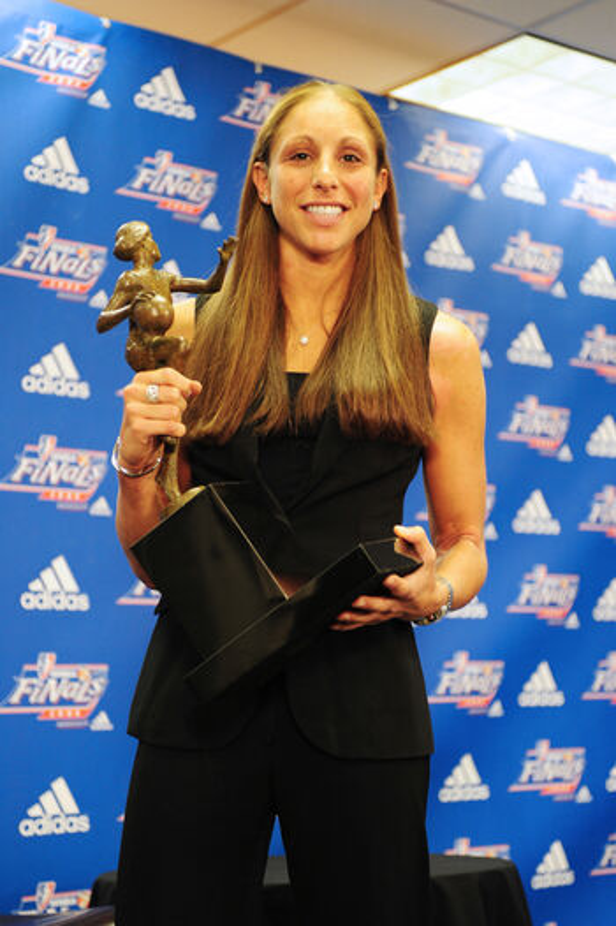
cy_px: 463
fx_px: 1799
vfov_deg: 28.9
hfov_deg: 19.4
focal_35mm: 70
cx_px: 308
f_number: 4
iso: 1600
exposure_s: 1/125
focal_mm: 70
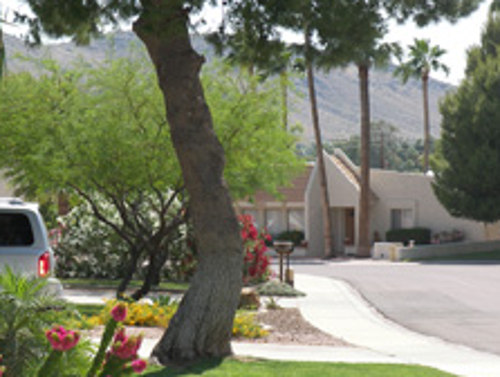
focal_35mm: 188
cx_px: 206
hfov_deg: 10.5
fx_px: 2720
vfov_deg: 7.9
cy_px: 197
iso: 50
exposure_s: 1/400
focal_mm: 21.9
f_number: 4
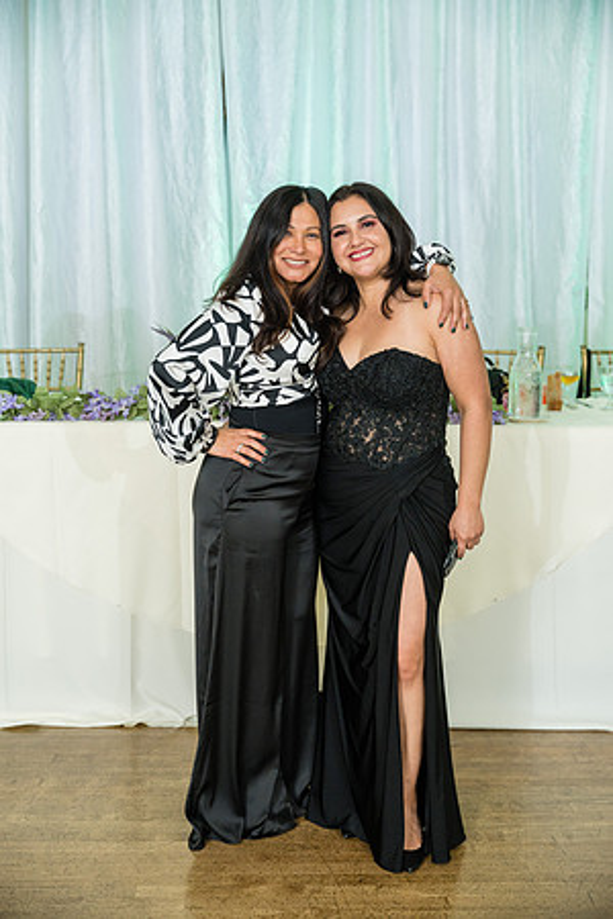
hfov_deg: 26.4
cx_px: 306
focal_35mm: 51
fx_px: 1305
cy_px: 460
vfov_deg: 38.8
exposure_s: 1/250
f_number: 2.8
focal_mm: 51.1
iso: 1600
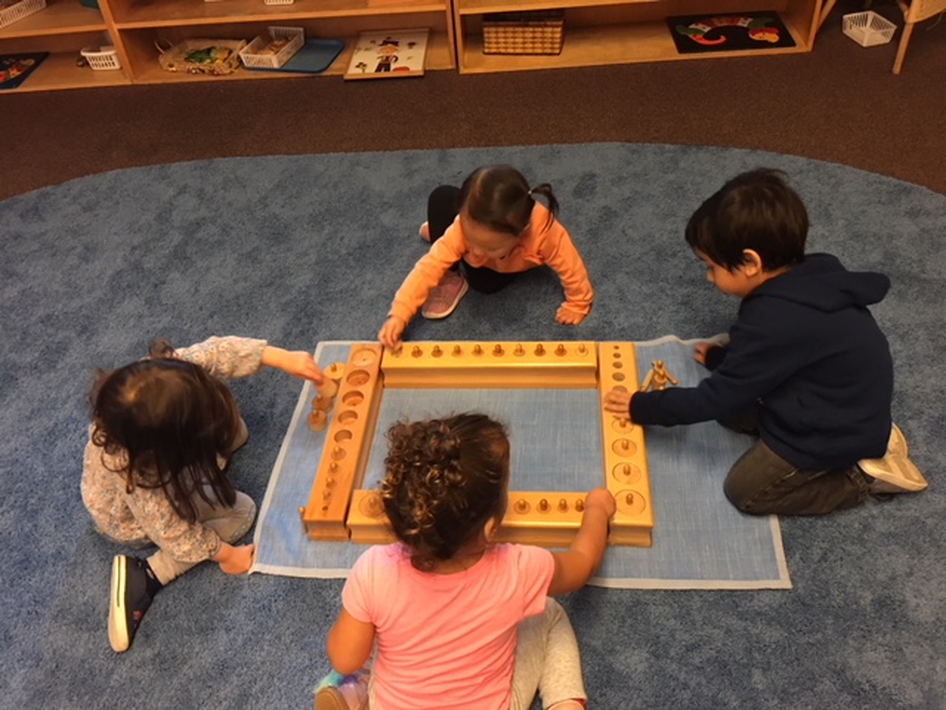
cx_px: 473
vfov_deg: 48.2
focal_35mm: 29
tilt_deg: -43.1
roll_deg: +6.0
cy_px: 355
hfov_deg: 61.7
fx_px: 793
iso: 80
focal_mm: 4.15
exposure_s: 1/10
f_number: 2.2
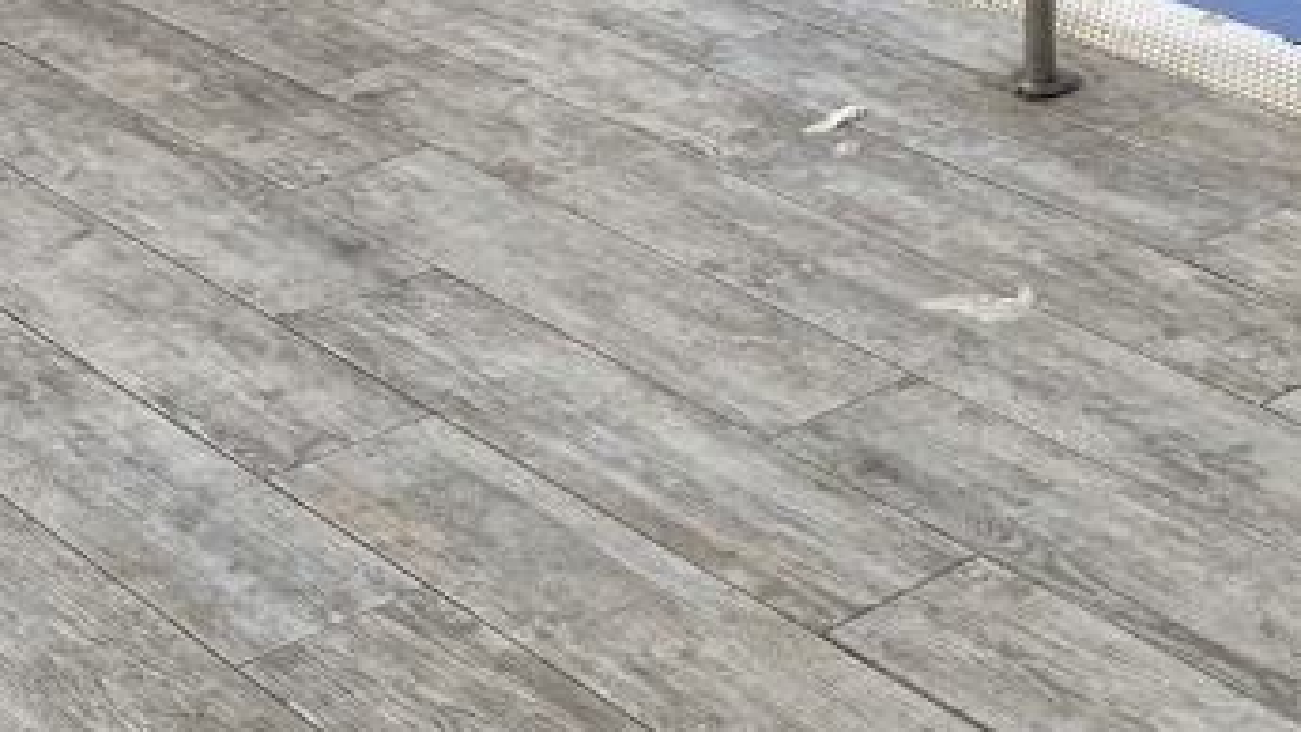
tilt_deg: -10.2
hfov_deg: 22.5
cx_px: 1290
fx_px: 3139
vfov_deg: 12.0
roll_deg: -0.3
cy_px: -679
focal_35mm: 91
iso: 80
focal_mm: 6.86
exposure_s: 1/718
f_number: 1.78
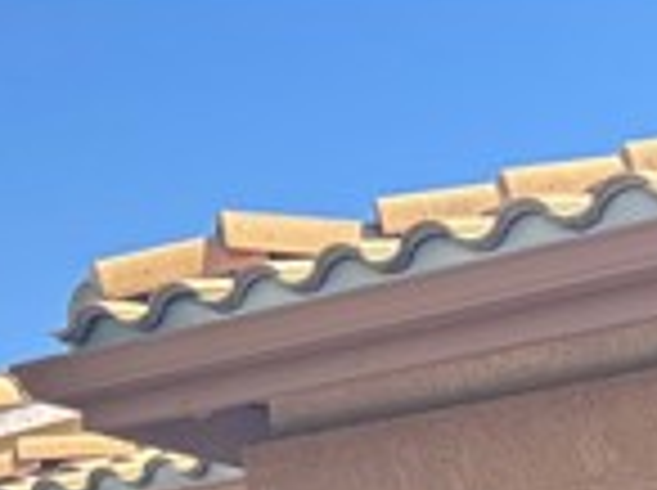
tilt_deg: -1.9
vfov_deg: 11.4
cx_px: 860
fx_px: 2160
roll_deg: +0.1
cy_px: 1047
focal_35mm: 114
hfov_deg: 16.3
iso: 50
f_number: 1.6
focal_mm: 5.96
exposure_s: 1/421
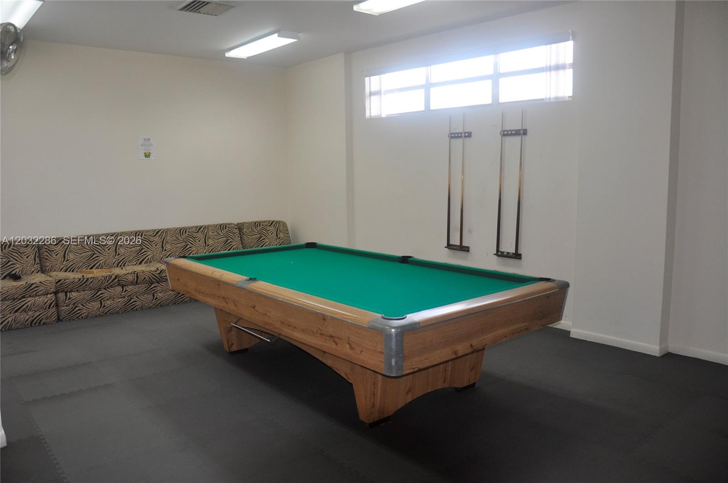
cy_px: 242
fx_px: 545
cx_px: 364
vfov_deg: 47.8
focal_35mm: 27
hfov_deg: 67.5
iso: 500
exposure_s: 1/125
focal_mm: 18
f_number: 3.5
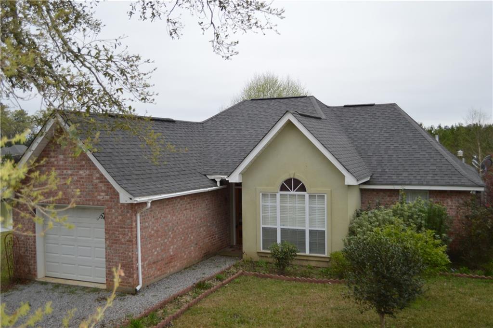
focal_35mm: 36
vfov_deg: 36.8
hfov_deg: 53.2
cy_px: 164
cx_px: 246
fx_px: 492
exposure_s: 1/125
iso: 100
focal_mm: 24
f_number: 4
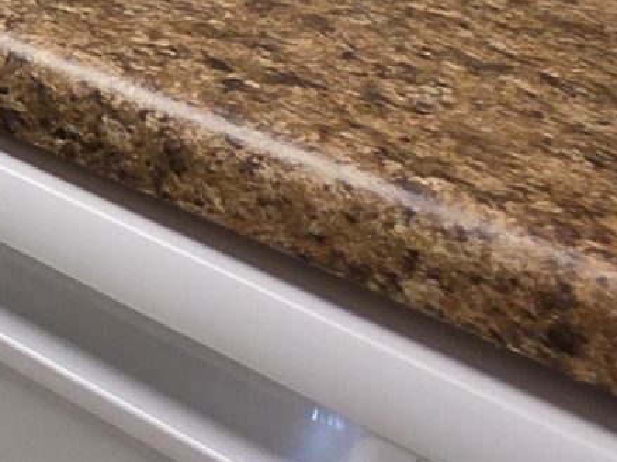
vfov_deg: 12.6
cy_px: -653
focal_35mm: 91
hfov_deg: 14.7
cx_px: -821
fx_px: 1622
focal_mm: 2.2
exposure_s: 1/120
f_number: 1.9
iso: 40
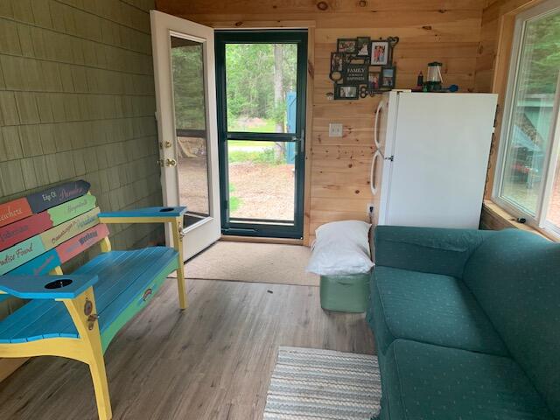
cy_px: 210
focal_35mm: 26
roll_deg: -0.6
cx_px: 280
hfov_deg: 67.3
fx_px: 421
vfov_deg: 53.1
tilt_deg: -14.3
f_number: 1.8
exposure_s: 1/60
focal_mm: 4.25
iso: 125
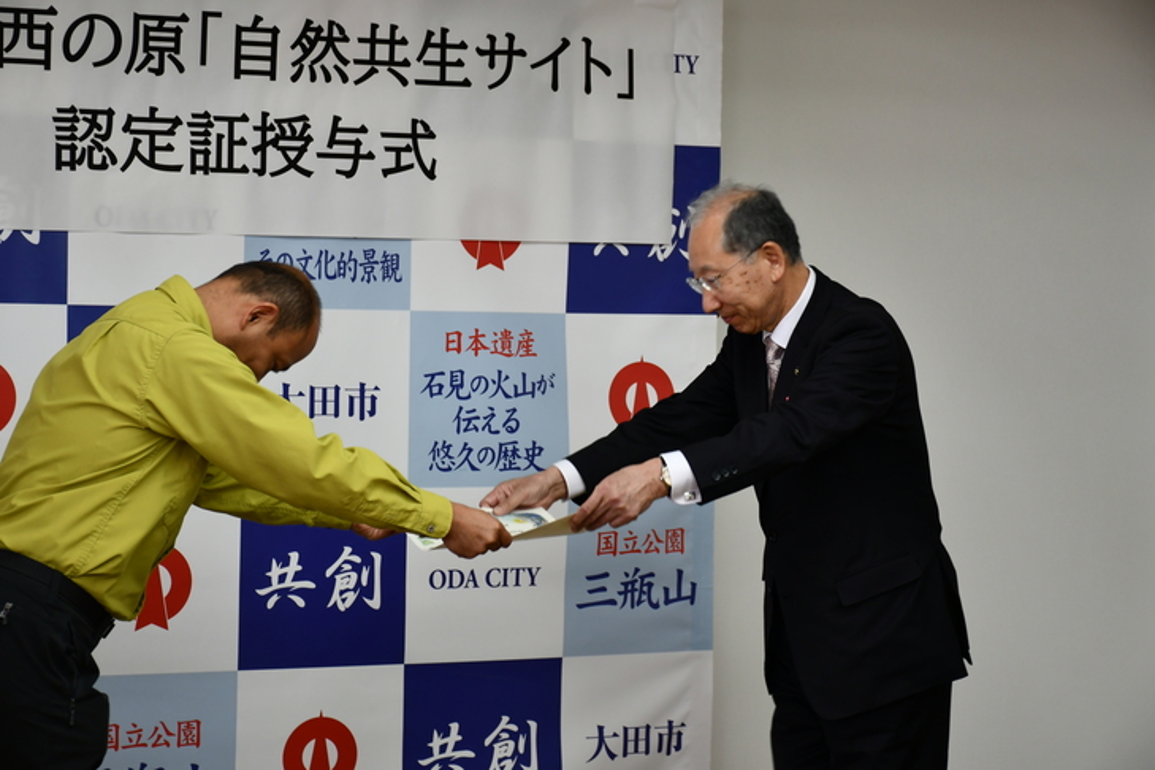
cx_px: 578
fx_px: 2887
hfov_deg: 22.6
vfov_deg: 15.2
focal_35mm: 90
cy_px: 385
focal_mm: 60
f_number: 5
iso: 400
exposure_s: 1/60
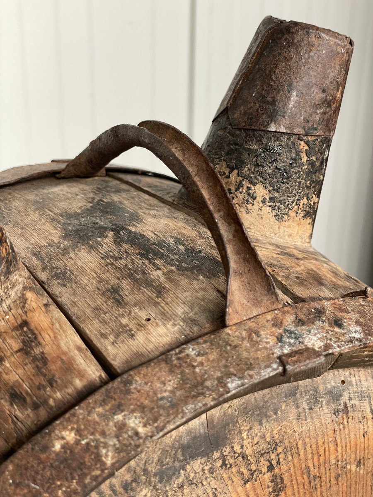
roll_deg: -0.9
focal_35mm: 52
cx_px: 186
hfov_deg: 28.0
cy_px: 248
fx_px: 747
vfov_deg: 36.8
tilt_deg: -23.7
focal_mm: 6
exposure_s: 1/99
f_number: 2
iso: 80
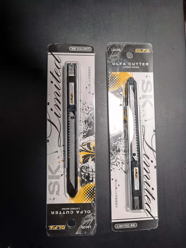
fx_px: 172
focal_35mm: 24
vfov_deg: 71.6
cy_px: 124
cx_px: 93
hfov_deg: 56.8
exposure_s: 1/50
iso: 80
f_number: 2
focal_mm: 5.75
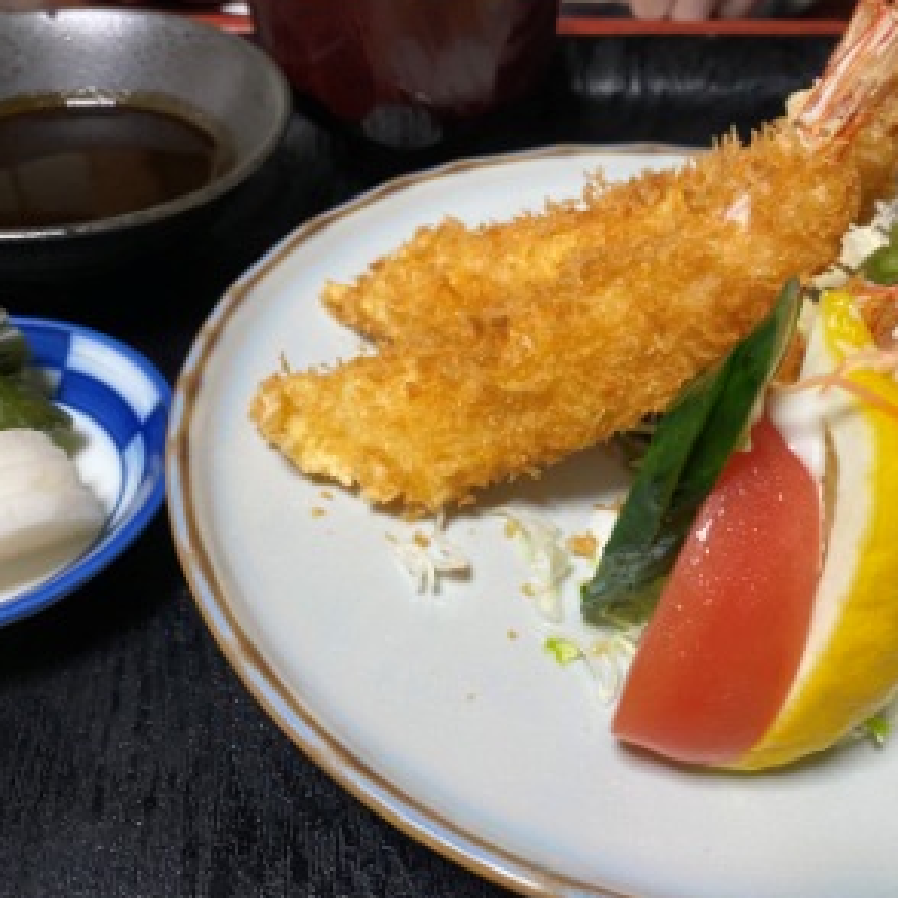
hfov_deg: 47.1
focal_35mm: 35
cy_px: 431
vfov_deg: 47.2
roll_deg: -4.1
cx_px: 507
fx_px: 1027
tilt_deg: -41.6
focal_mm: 4.25
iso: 250
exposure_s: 1/60
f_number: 1.8
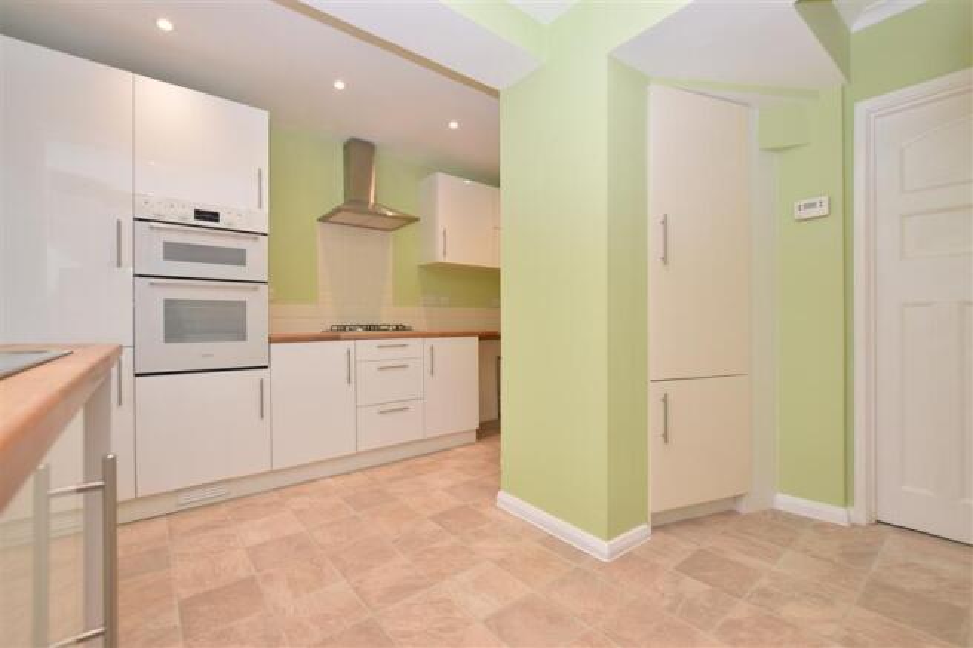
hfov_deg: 100.4
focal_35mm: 15
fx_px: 405
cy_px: 324
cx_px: 486
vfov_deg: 77.3
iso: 500
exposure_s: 1/60
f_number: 7.1
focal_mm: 10
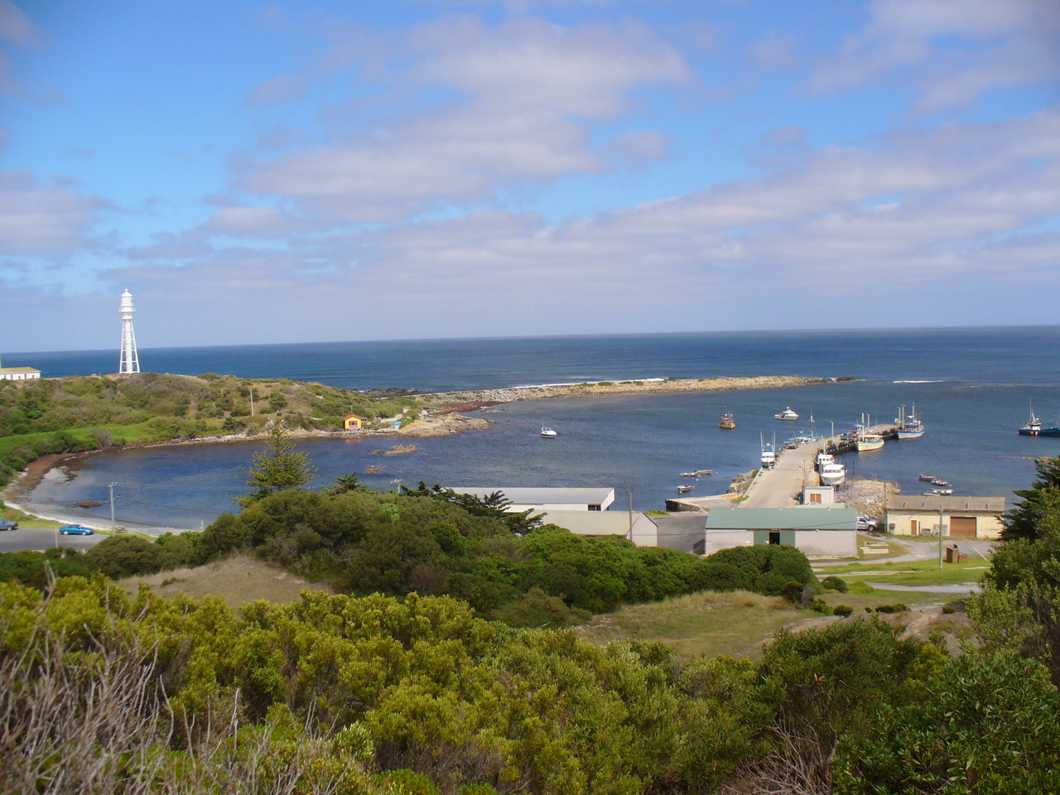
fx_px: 1133
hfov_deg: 50.1
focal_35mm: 37
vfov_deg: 38.7
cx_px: 530
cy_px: 398
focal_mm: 6.1
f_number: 5.6
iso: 64
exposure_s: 1/400
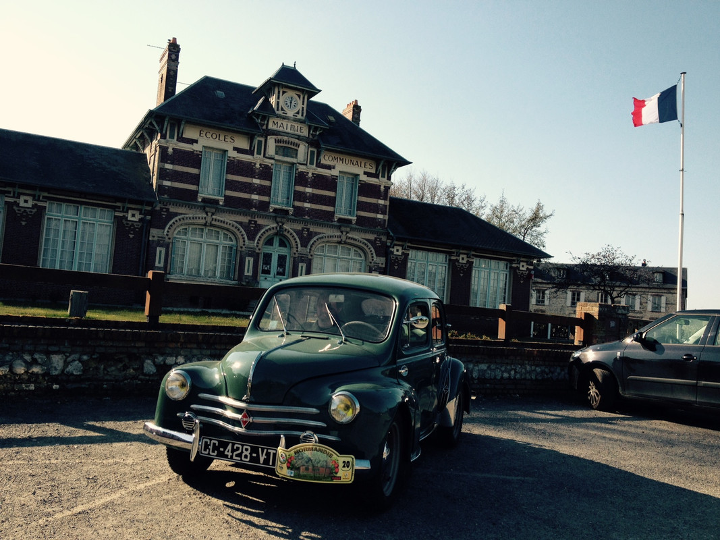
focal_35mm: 35
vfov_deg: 40.7
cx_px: 360
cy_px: 270
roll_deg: -4.0
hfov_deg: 52.6
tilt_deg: +3.4
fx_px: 728
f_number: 2.4
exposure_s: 1/1004
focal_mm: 4.28
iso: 50
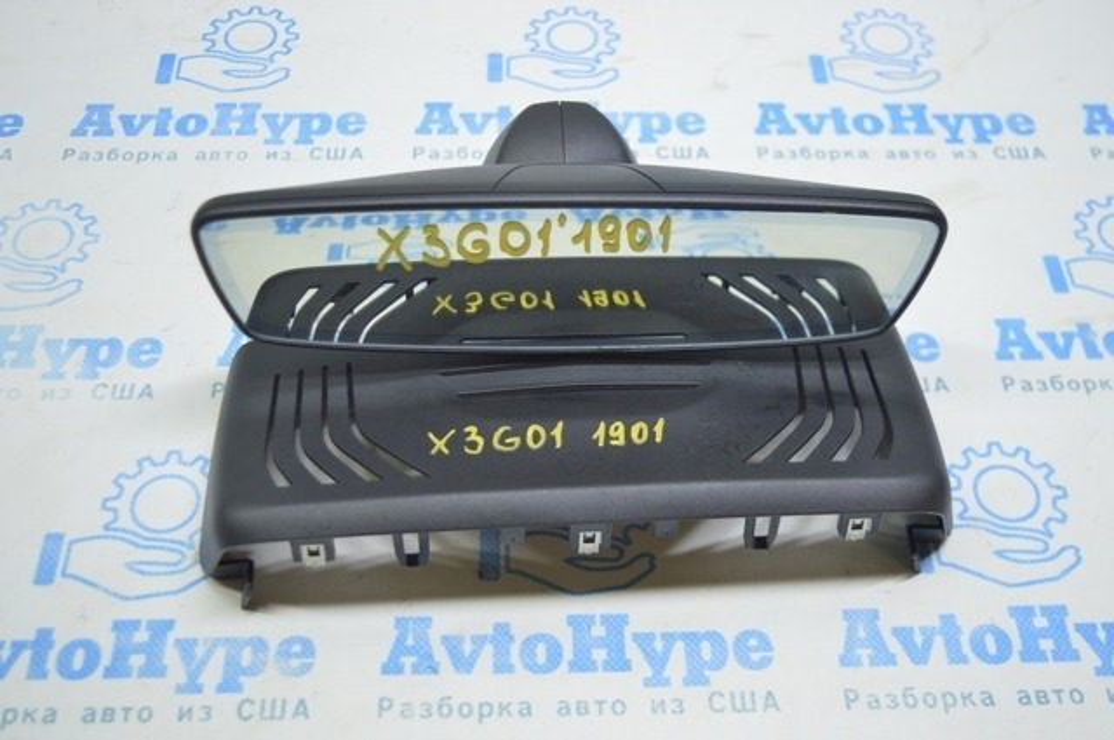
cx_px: 557
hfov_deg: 46.5
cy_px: 370
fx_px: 1298
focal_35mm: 42
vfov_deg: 31.8
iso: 400
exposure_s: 1/40
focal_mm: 28
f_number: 4.2
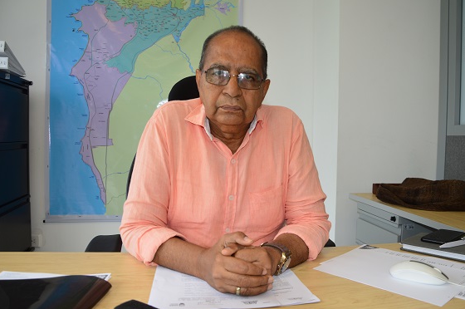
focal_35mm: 29
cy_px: 159
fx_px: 374
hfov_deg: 63.7
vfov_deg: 44.9
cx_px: 248
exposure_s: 1/125
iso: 200
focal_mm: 18
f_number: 3.5
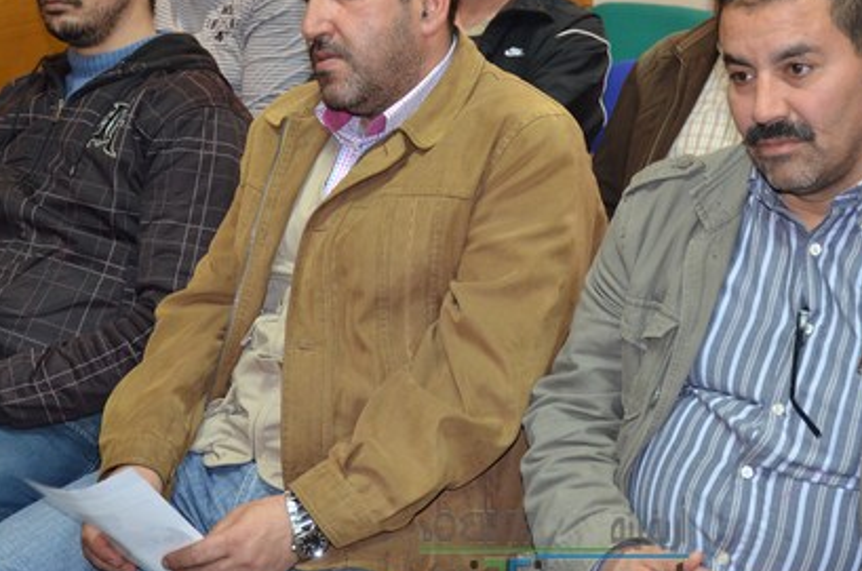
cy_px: 230
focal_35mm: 73
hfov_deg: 27.7
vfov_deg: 18.6
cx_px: 554
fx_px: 1739
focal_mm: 31
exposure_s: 1/60
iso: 800
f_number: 4
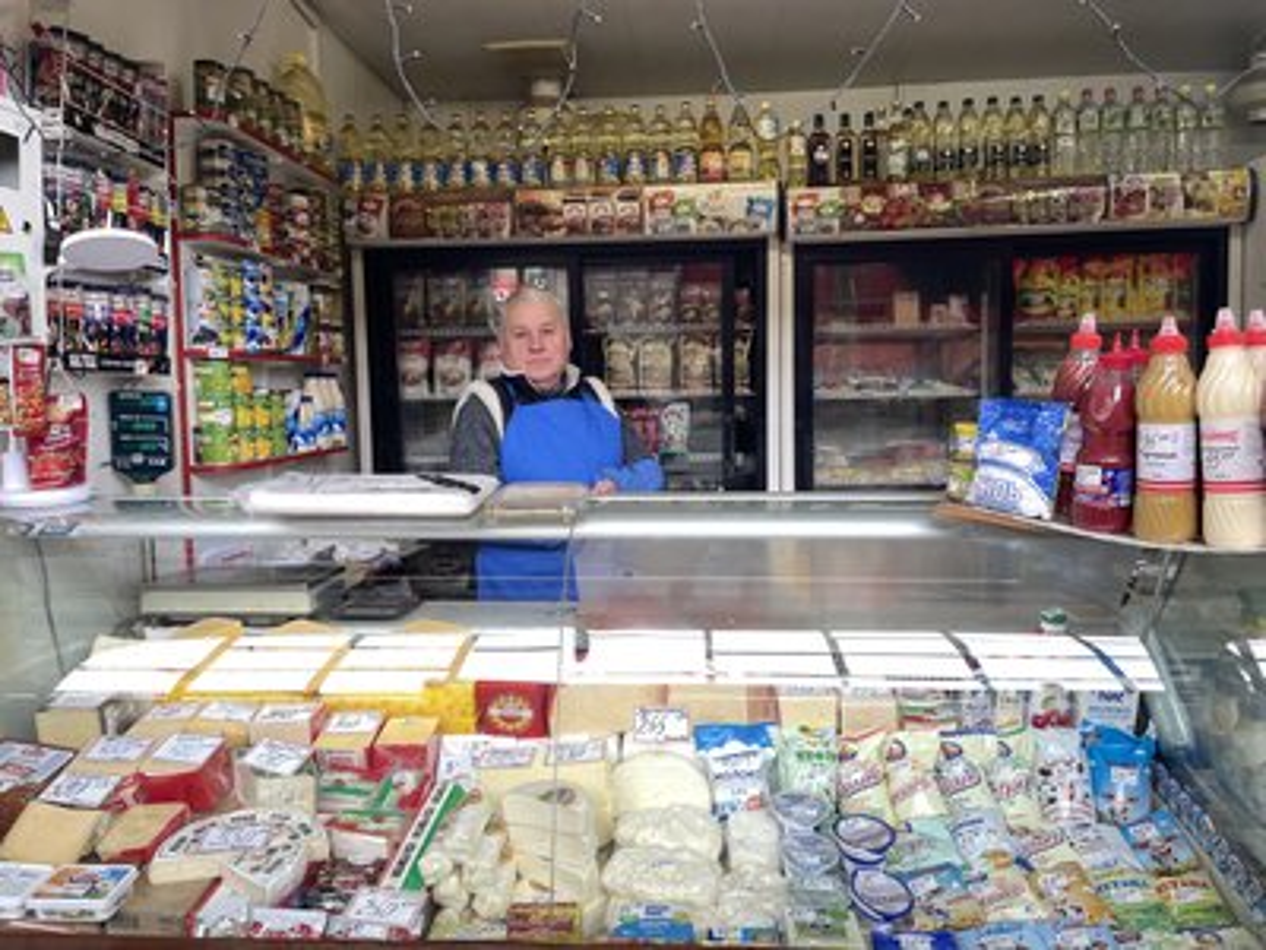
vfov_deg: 53.1
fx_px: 951
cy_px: 475
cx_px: 633
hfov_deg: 67.3
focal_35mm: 26
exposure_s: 1/100
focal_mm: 4.2
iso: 40
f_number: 1.6
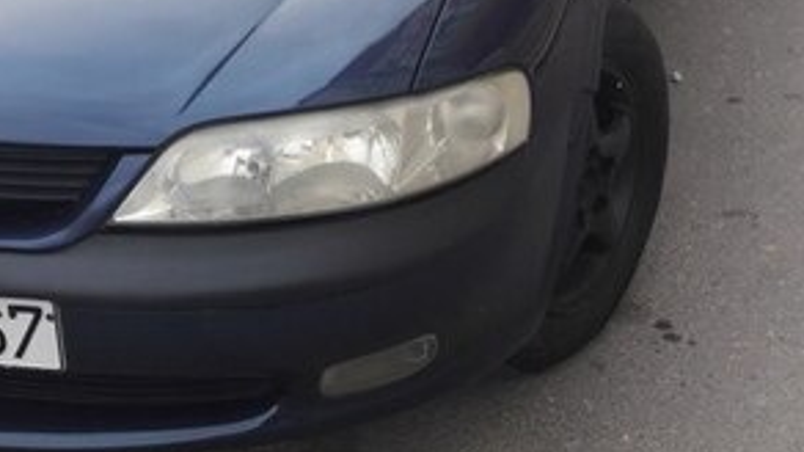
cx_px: 308
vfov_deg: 16.5
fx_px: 1470
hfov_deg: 30.5
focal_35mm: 69
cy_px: -131
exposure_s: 1/50
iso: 40
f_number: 1.9
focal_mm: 3.7
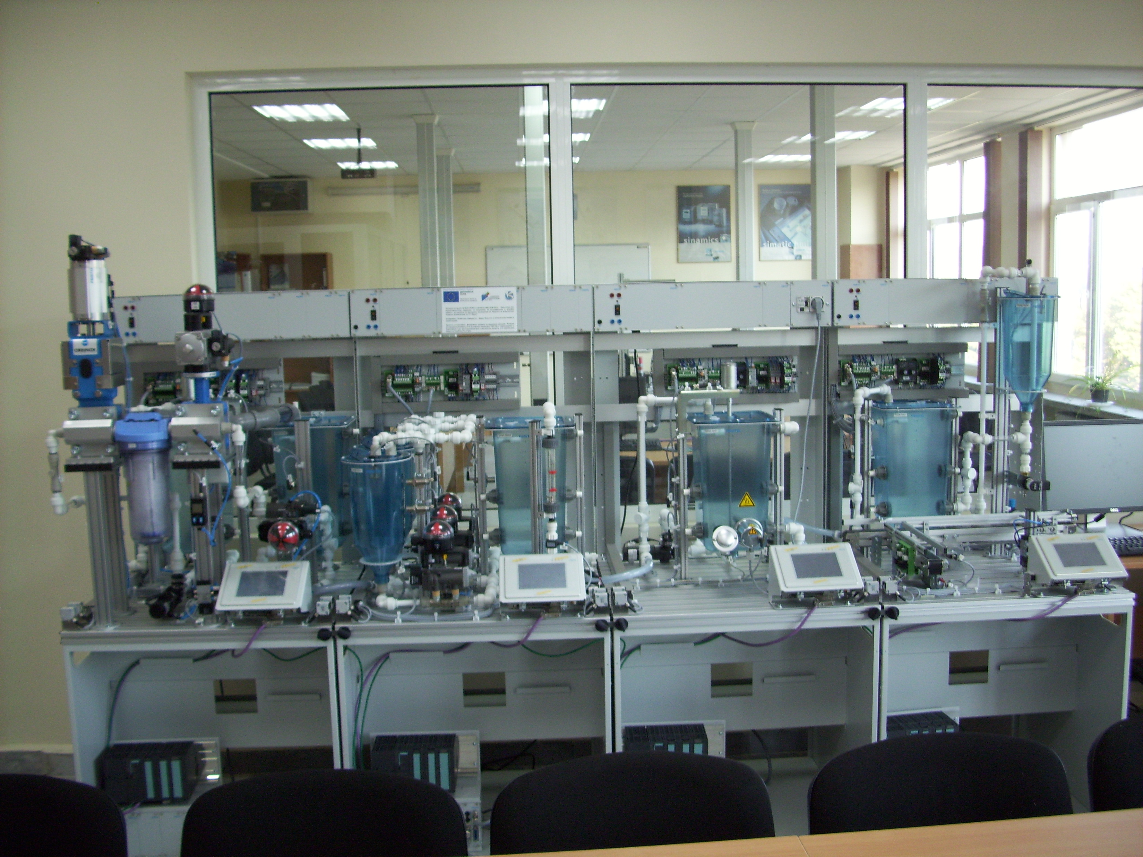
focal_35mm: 34
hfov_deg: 54.0
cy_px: 428
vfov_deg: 41.8
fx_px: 1123
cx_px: 572
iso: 100
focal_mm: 5.7
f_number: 2.9
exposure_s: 1/30
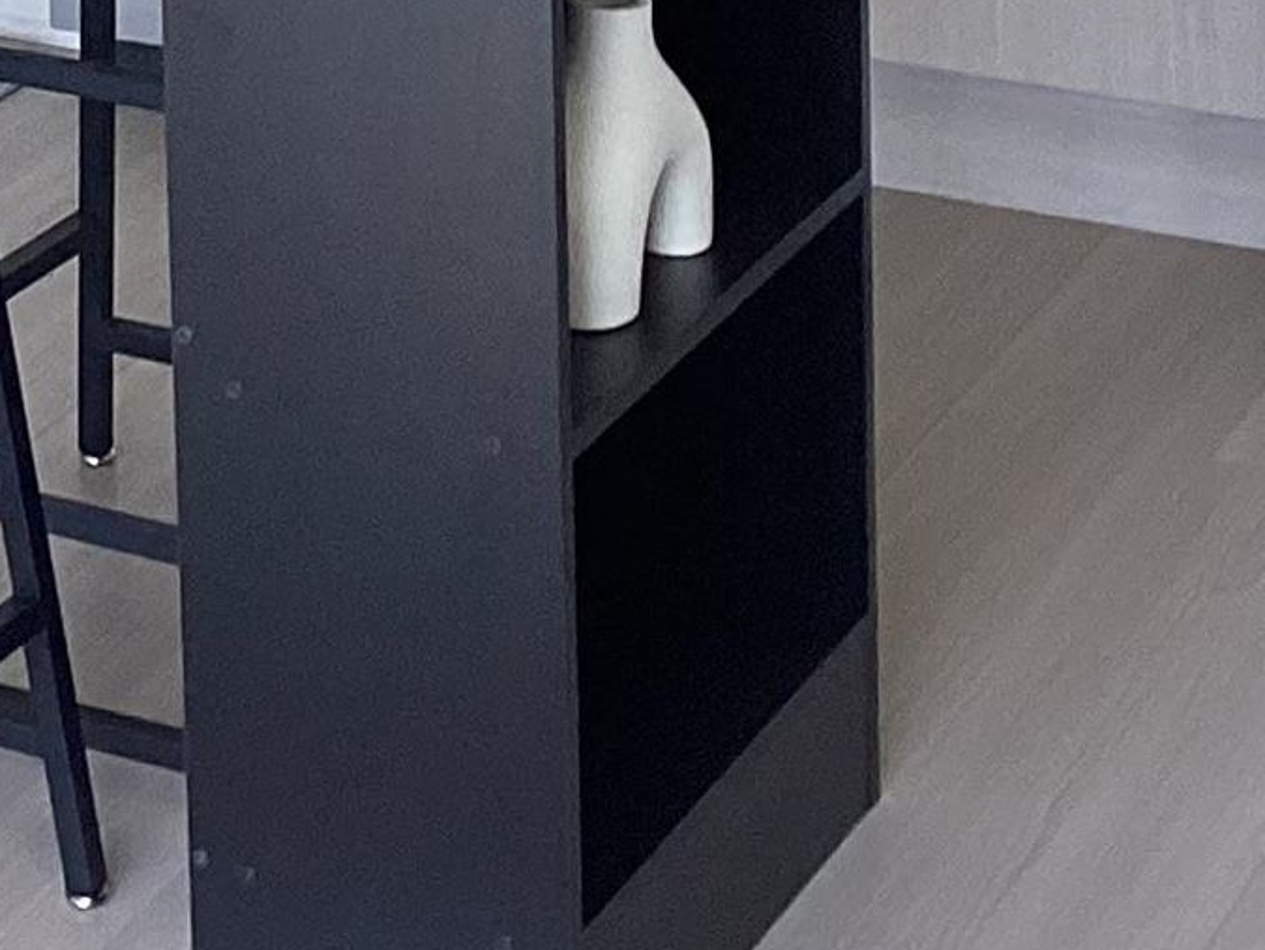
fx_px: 5155
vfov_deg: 9.9
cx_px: -279
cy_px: -821
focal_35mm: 141
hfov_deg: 13.6
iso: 80
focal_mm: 3.3
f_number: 2.4
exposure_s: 1/120
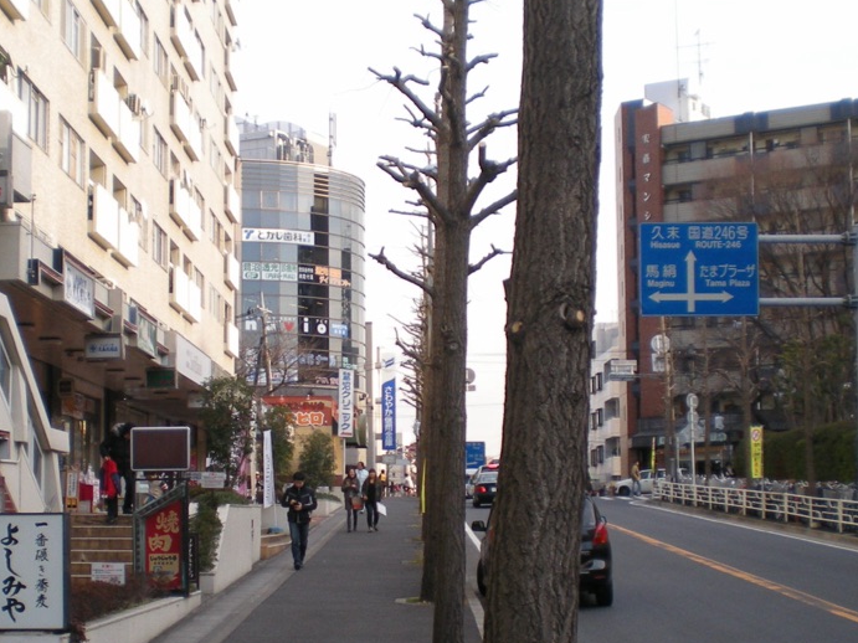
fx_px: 1636
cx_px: 319
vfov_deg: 22.2
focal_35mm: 66
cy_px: 384
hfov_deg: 29.3
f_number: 3.1
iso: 64
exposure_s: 1/238
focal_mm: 6.3
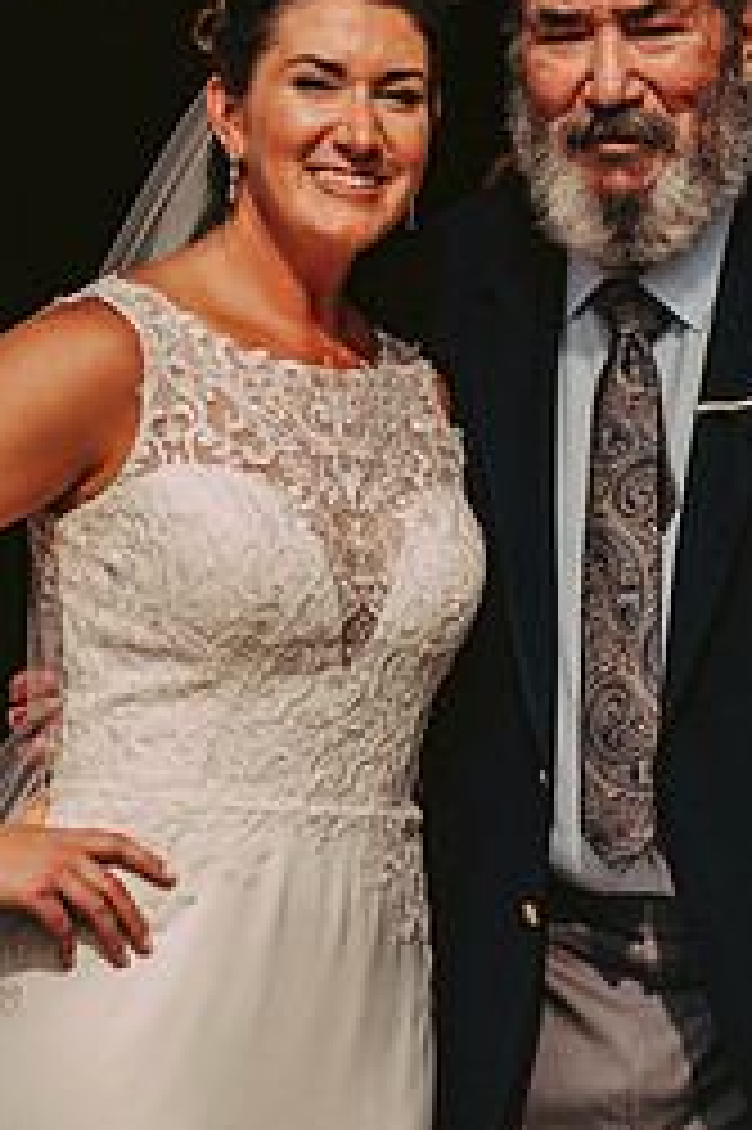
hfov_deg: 5.3
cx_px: 522
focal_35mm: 260
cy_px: 446
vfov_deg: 7.9
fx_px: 8157
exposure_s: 1/3200
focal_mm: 145
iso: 200
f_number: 2.8
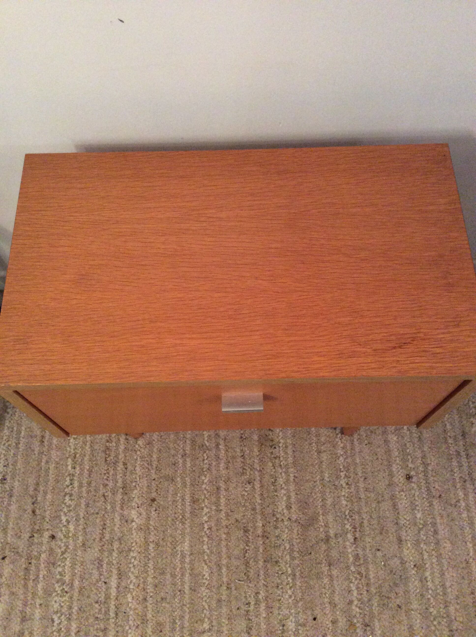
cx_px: 238
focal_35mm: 32
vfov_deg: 56.9
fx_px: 588
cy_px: 318
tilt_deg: -66.1
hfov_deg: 44.1
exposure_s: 1/17
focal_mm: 3.3
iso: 250
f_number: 2.4
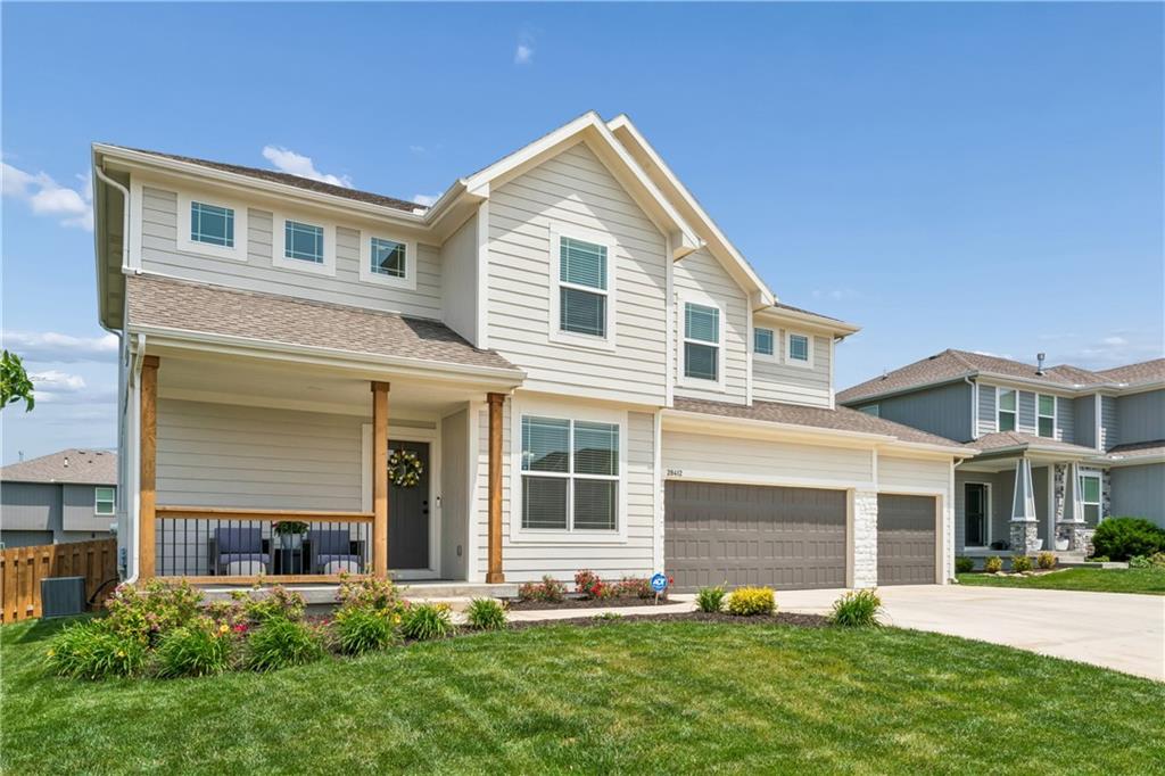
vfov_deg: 55.5
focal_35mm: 23
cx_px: 582
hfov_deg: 76.6
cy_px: 388
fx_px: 738
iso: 100
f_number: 22
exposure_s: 1/50
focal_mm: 22.8
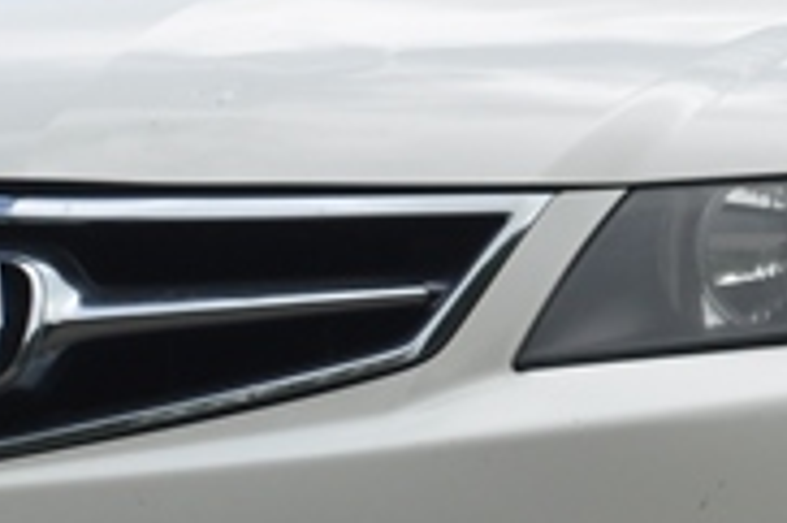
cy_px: 488
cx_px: 1193
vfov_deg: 4.4
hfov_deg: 6.5
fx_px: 6858
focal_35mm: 314
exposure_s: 1/200
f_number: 7.1
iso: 200
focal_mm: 38
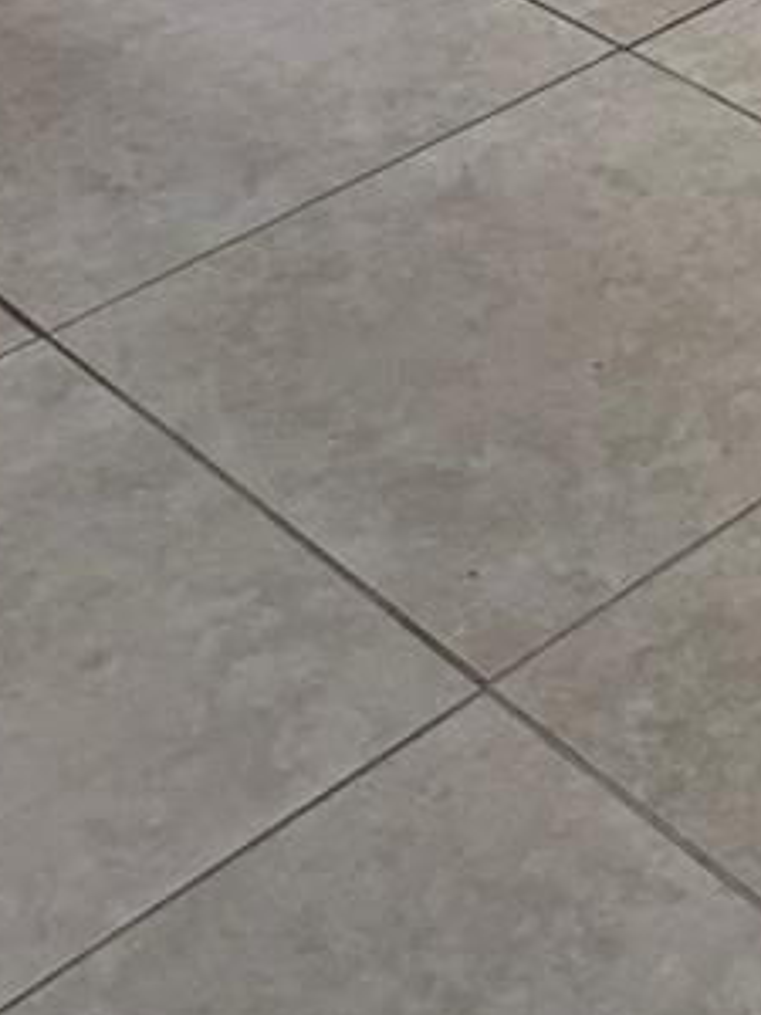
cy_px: -859
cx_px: 1147
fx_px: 2814
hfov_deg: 14.4
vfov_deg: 16.7
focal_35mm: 96
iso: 100
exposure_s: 1/120
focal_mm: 6.76
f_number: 1.78
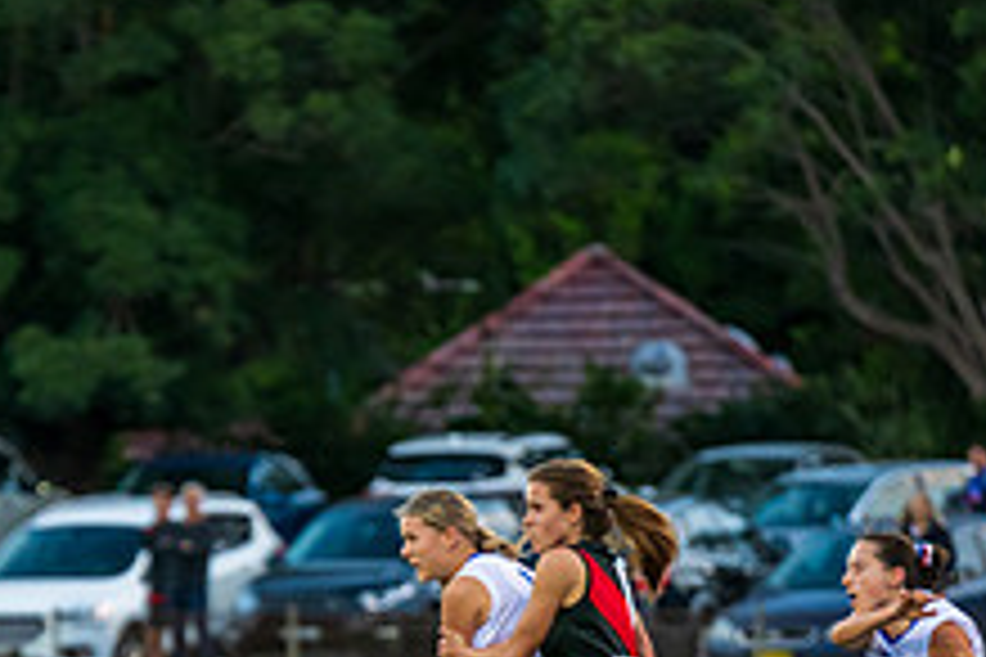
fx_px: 15939
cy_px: 688
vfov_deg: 2.4
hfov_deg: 3.5
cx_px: 325
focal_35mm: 582
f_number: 2.8
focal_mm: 200
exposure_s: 1/640
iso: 1600
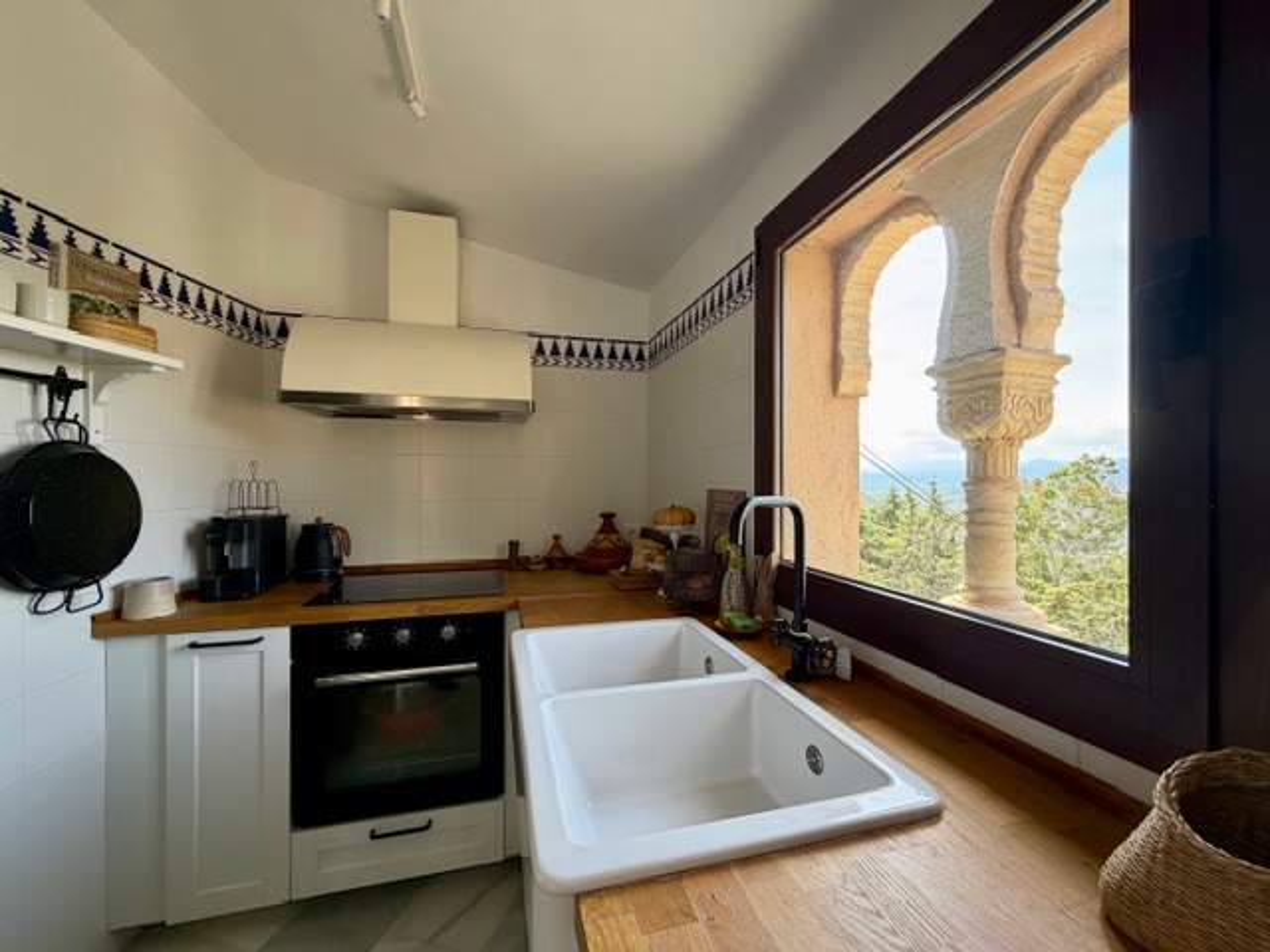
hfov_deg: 102.1
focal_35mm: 14
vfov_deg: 85.7
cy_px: 476
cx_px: 635
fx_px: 514
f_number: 2.2
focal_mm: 2.22
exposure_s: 1/121
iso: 80
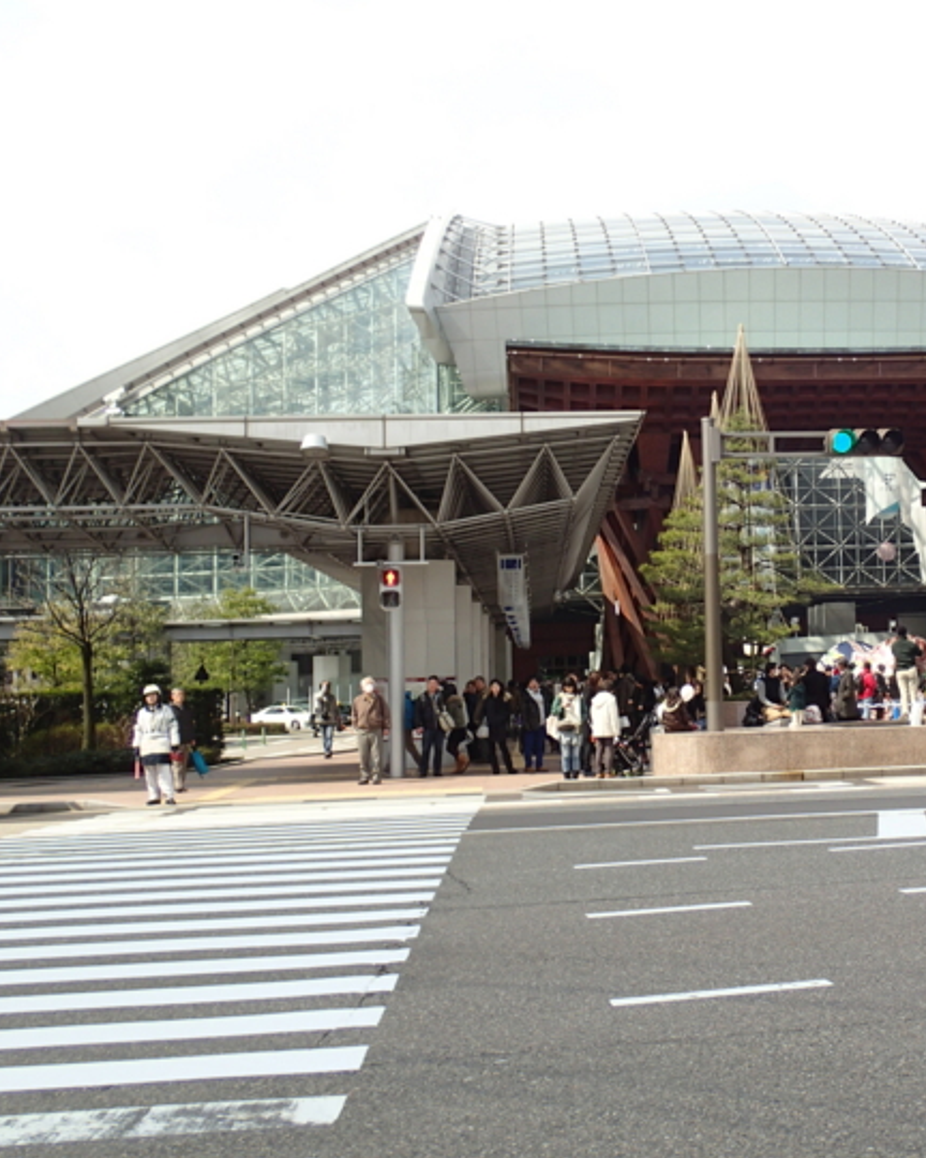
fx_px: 1884
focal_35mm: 55
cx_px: 791
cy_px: 525
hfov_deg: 26.9
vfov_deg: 34.1
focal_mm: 6.86
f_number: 3.5
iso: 100
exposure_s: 1/640
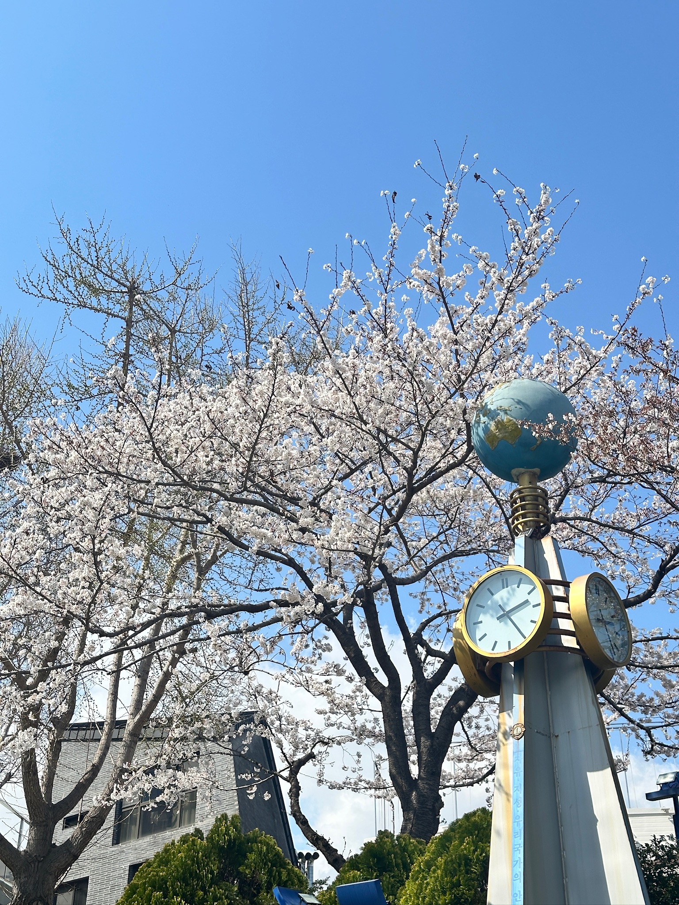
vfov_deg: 39.7
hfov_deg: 30.3
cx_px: 340
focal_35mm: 48
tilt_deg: +32.0
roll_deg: -0.7
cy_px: 452
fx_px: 1255
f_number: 1.78
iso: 64
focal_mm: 6.86
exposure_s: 1/3472
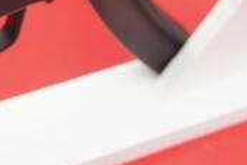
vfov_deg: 9.4
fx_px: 995
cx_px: 91
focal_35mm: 145
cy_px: 46
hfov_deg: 14.1
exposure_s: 1/100
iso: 160
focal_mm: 31
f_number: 2.8
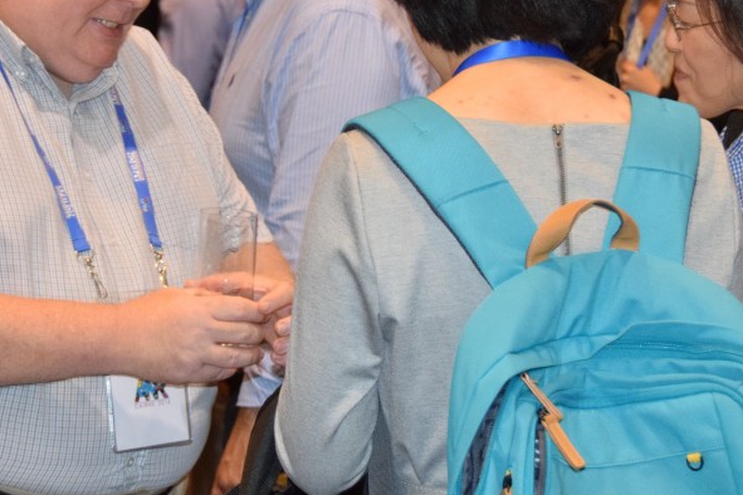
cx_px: 390
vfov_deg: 9.8
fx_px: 2889
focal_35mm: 140
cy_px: 95
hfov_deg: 14.7
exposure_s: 1/60
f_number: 4.5
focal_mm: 46
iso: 2200
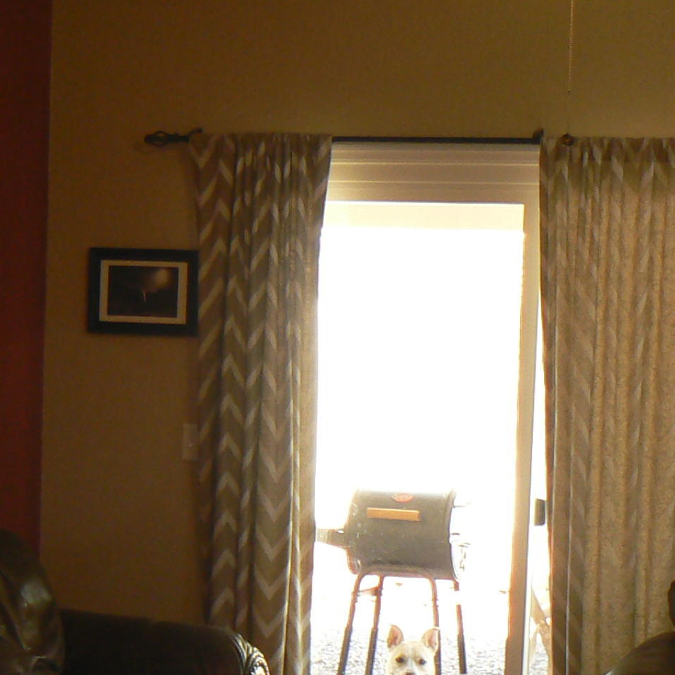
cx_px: 223
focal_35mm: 99
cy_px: 682
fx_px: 2184
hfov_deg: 17.5
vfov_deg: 17.2
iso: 125
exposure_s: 1/30
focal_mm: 6
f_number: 2.8
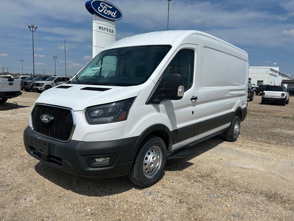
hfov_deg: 67.3
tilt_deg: -5.9
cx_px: 147
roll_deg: -1.0
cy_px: 110
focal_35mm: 26
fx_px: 221
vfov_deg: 53.1
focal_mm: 5.7
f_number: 1.5
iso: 50
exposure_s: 1/10309
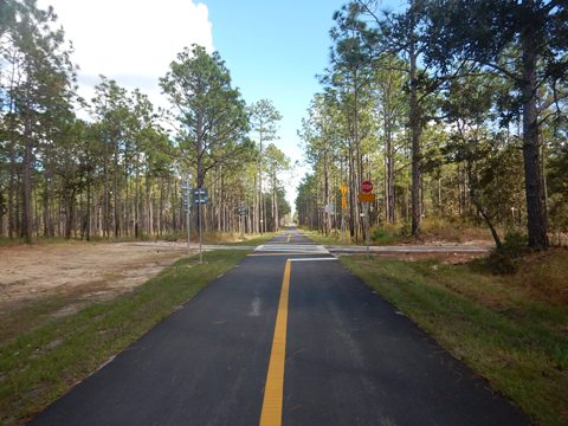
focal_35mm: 24
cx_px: 284
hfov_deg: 71.6
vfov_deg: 56.8
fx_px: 394
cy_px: 213
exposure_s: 1/640
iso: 125
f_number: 2.8
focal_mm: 4.3
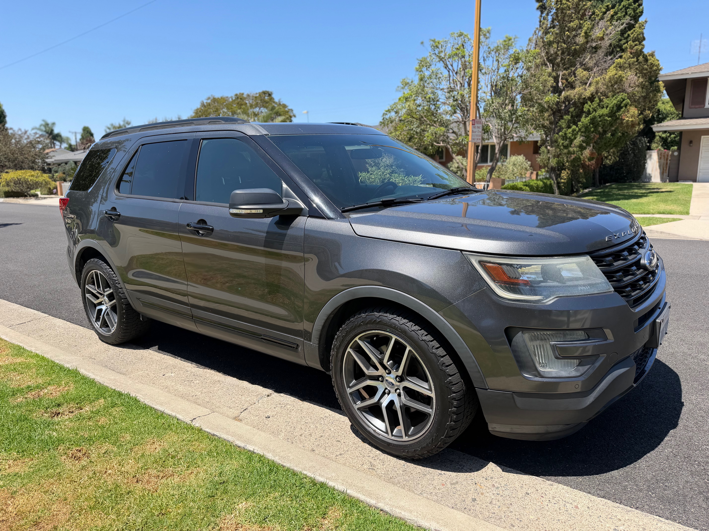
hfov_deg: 71.6
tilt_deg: -10.1
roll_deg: +1.2
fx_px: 492
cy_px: 266
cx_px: 354
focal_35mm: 24
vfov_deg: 56.8
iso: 80
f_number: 1.78
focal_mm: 6.76
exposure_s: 1/3021
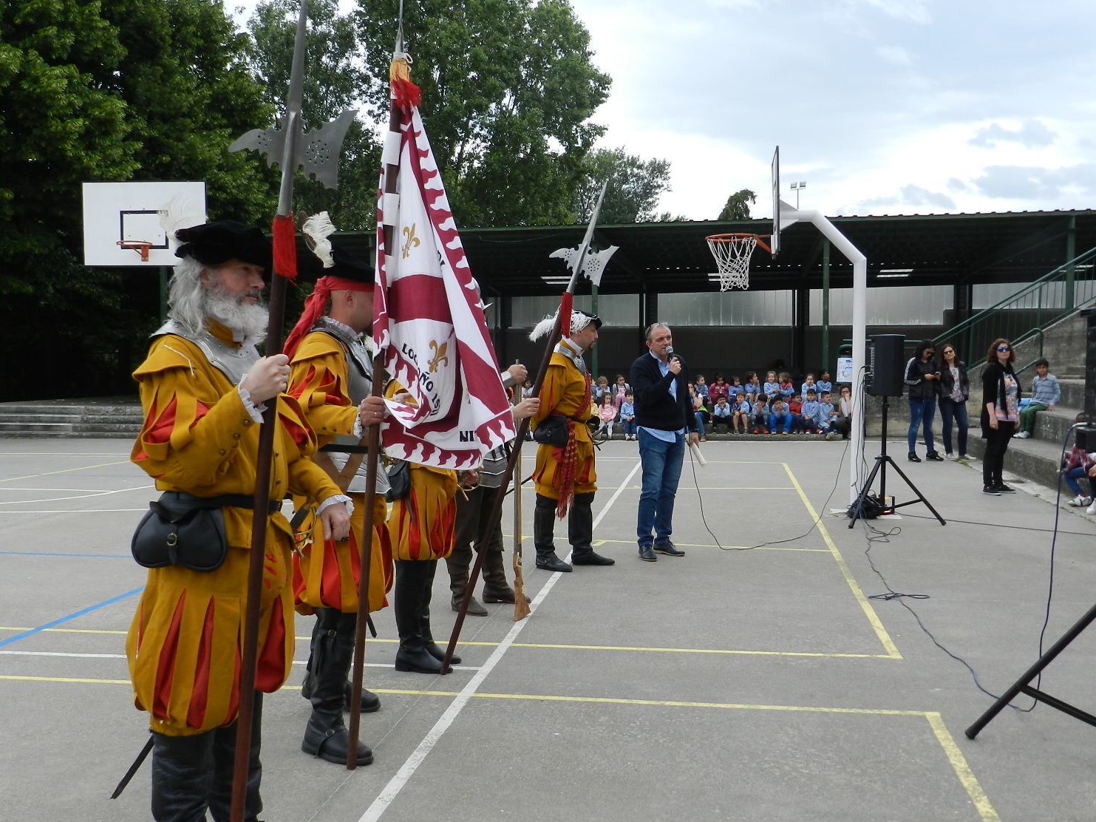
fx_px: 1298
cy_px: 435
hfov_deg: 45.8
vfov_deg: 35.1
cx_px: 564
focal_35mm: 41
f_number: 4
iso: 160
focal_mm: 6.7
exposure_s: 1/800
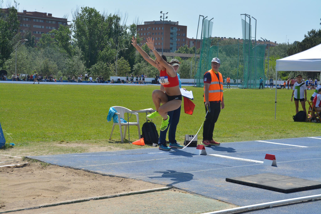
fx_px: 936
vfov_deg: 13.0
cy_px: 107
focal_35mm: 105
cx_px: 160
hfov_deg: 19.5
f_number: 8
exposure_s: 1/2000
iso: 400
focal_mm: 70
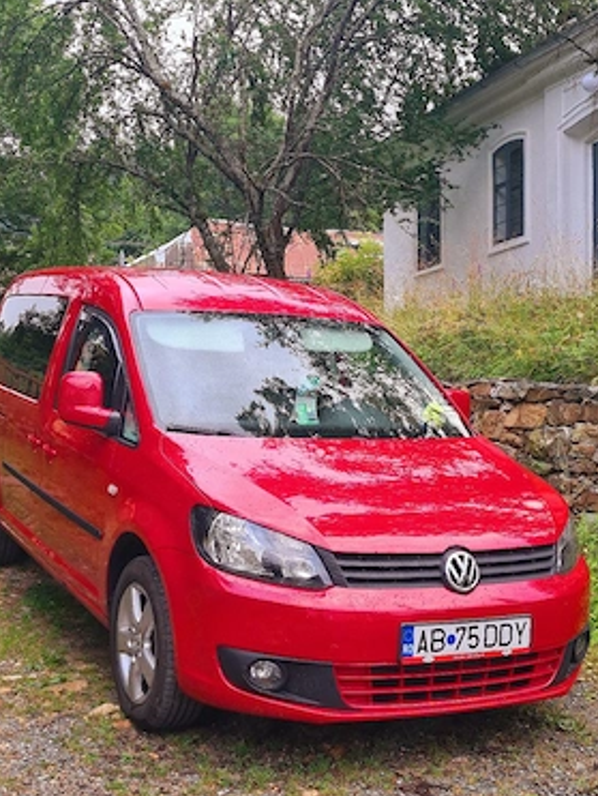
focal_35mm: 28
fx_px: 644
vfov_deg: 63.4
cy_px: 416
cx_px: 294
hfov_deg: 49.8
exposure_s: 1/50
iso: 64
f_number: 1.8
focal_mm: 5.4
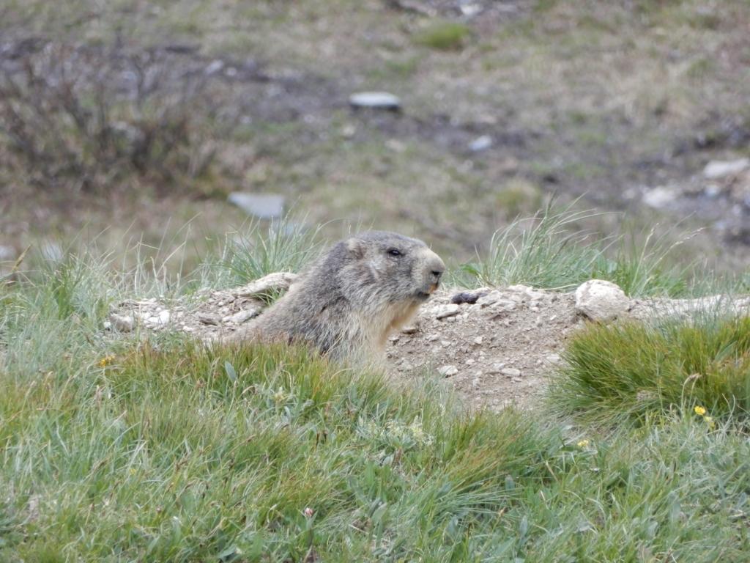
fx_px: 18200
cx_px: 375
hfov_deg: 2.4
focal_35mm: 840
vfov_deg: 1.8
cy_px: 282
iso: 320
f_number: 6.9
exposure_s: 1/250
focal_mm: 151
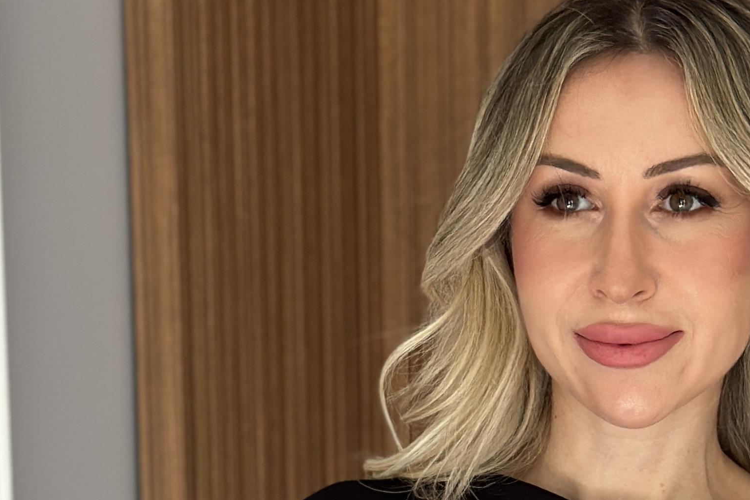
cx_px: 569
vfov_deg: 9.9
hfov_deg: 15.5
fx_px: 2750
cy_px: 872
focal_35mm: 132
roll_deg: -0.1
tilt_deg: -8.1
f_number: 1.78
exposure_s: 1/60
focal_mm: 6.86
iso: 200
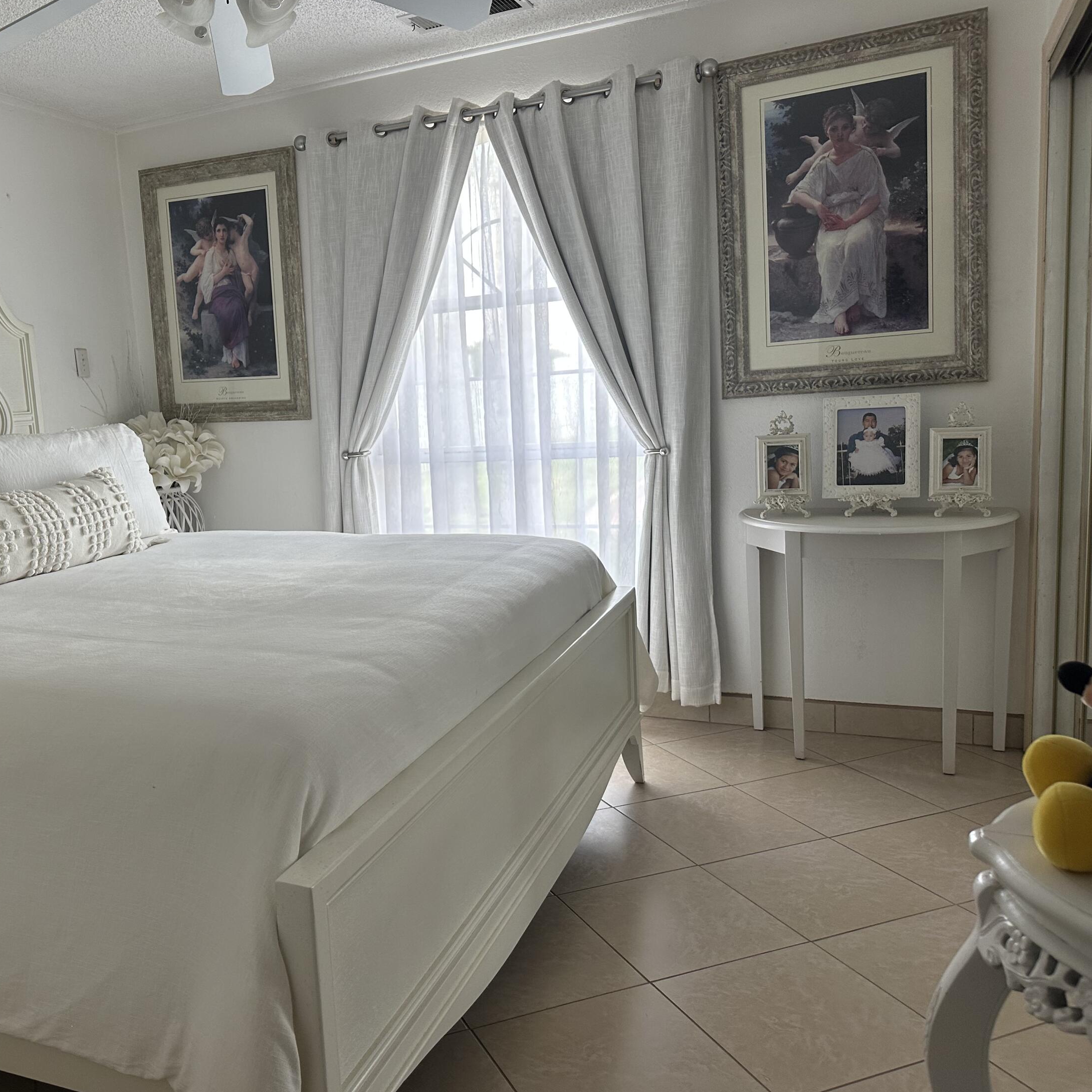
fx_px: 1035
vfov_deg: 55.6
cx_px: 382
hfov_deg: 54.7
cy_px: 539
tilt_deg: -8.1
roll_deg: +3.4
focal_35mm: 29
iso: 160
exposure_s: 1/60
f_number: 1.78
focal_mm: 6.86
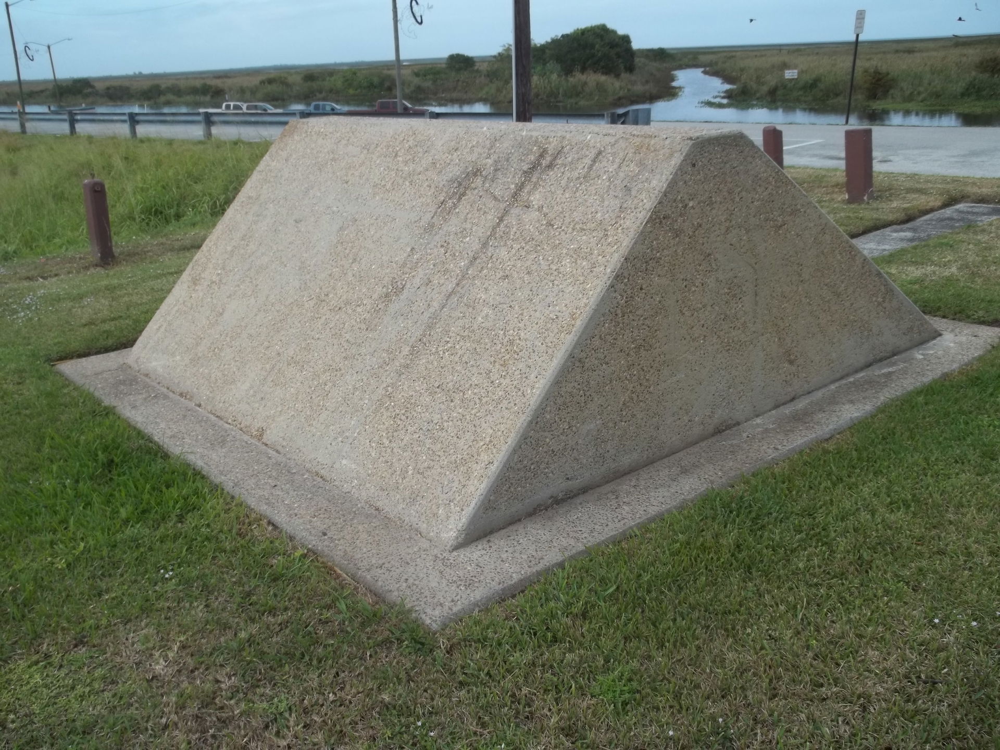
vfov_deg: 42.9
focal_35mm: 33
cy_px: 375
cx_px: 500
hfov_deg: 55.4
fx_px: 953
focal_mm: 5.9
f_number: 3.3
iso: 64
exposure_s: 1/500
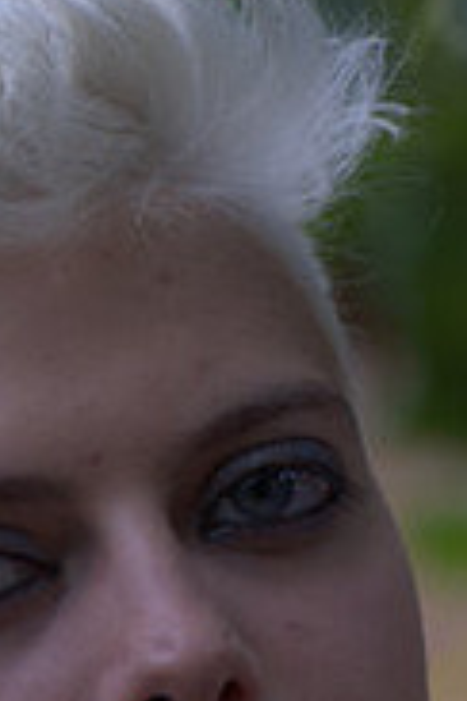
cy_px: 379
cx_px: -10
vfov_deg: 5.6
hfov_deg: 3.7
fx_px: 7180
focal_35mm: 369
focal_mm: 100
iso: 100
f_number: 4
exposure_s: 1/200
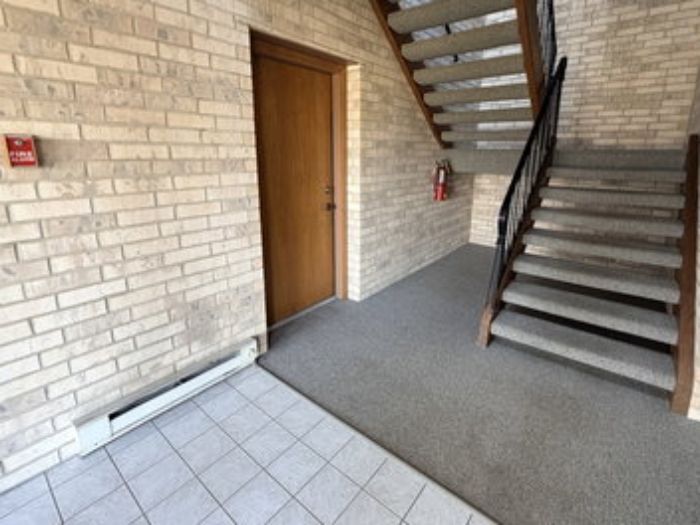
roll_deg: -0.7
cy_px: 223
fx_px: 344
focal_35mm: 17
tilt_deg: -12.3
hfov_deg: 90.9
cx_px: 373
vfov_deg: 74.3
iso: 320
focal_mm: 2.22
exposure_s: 1/121
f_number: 2.2
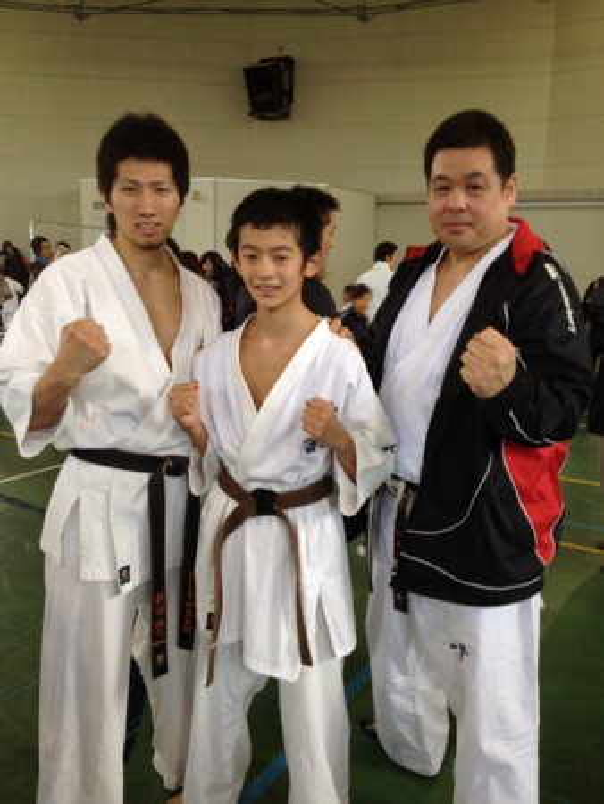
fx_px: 813
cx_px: 302
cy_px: 402
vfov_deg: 52.6
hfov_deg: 40.7
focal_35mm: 35
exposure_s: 1/33
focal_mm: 4.28
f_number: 2.4
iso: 64
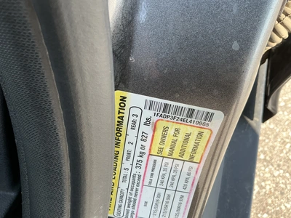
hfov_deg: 63.4
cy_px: 109
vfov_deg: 49.7
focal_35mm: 28
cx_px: 146
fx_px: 235
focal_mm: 3
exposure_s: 1/122
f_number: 1.8
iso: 25
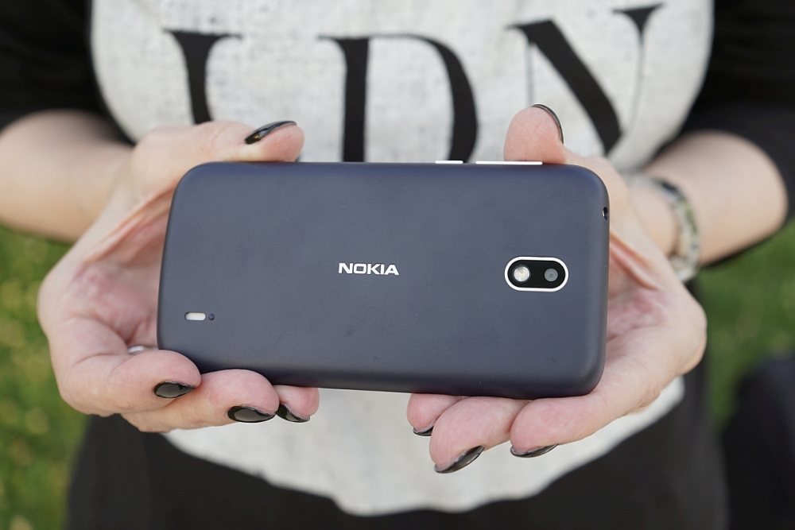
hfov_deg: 46.4
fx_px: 928
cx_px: 398
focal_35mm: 42
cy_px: 265
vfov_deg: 31.9
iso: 100
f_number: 4.5
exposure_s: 1/80
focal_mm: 42
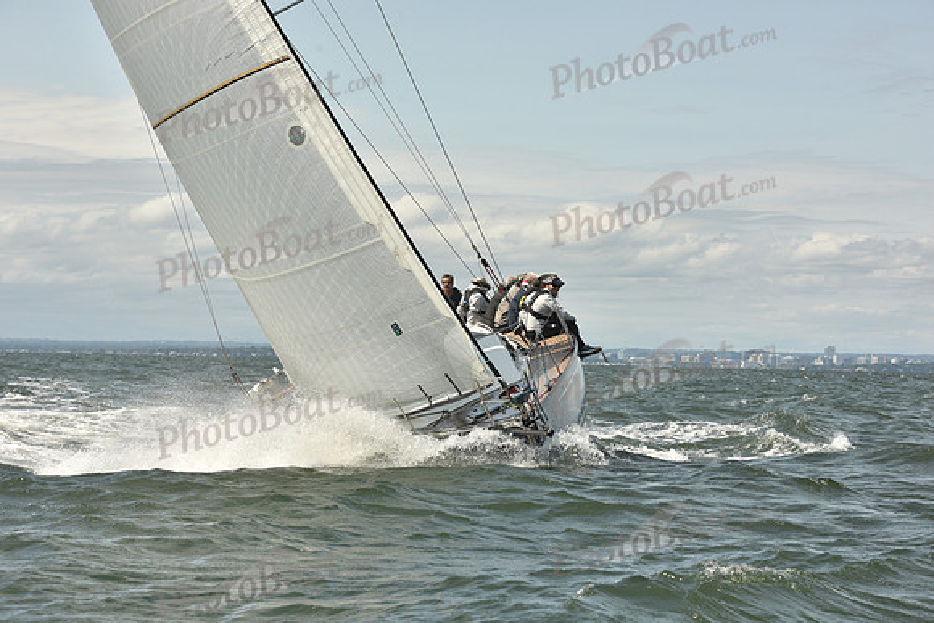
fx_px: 2595
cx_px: 467
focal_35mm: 100
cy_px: 312
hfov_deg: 20.4
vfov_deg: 13.7
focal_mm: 100
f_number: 9
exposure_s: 1/800
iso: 250
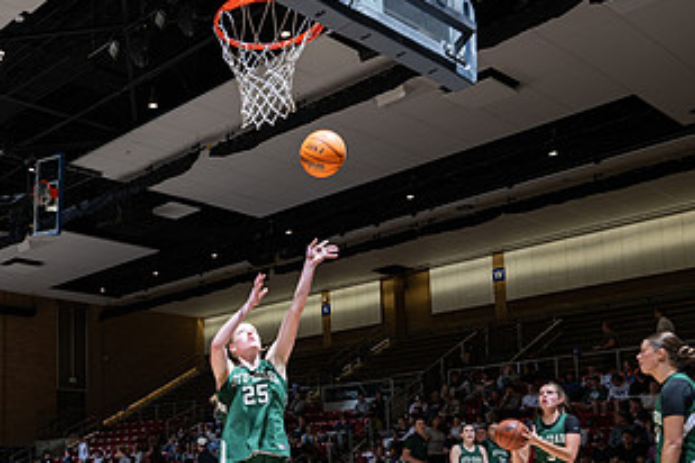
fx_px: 869
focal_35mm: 45
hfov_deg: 41.5
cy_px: 392
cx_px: 128
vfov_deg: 29.0
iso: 80
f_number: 4.5
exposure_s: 1/100
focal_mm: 24
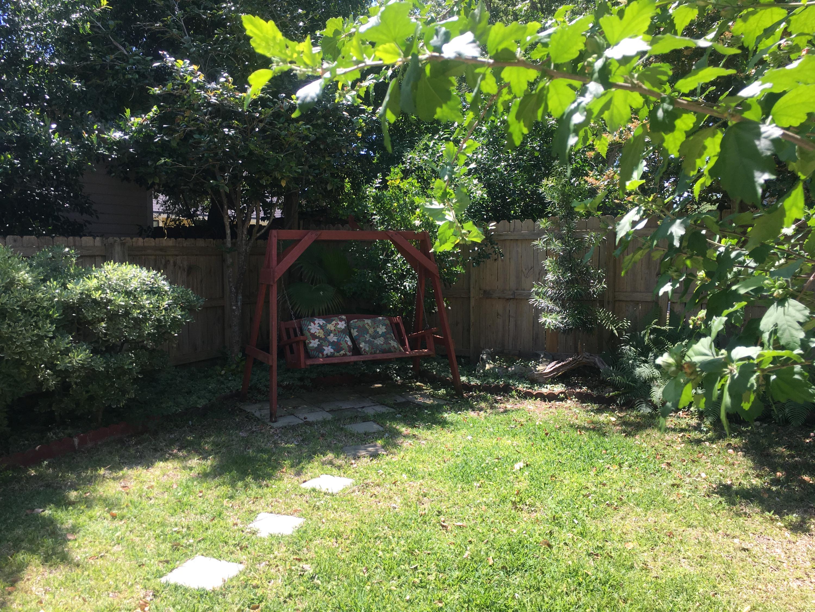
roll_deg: +0.1
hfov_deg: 61.7
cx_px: 408
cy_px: 306
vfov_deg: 48.2
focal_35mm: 29
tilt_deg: -3.2
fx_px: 683
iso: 25
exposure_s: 1/466
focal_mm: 4.15
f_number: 2.2
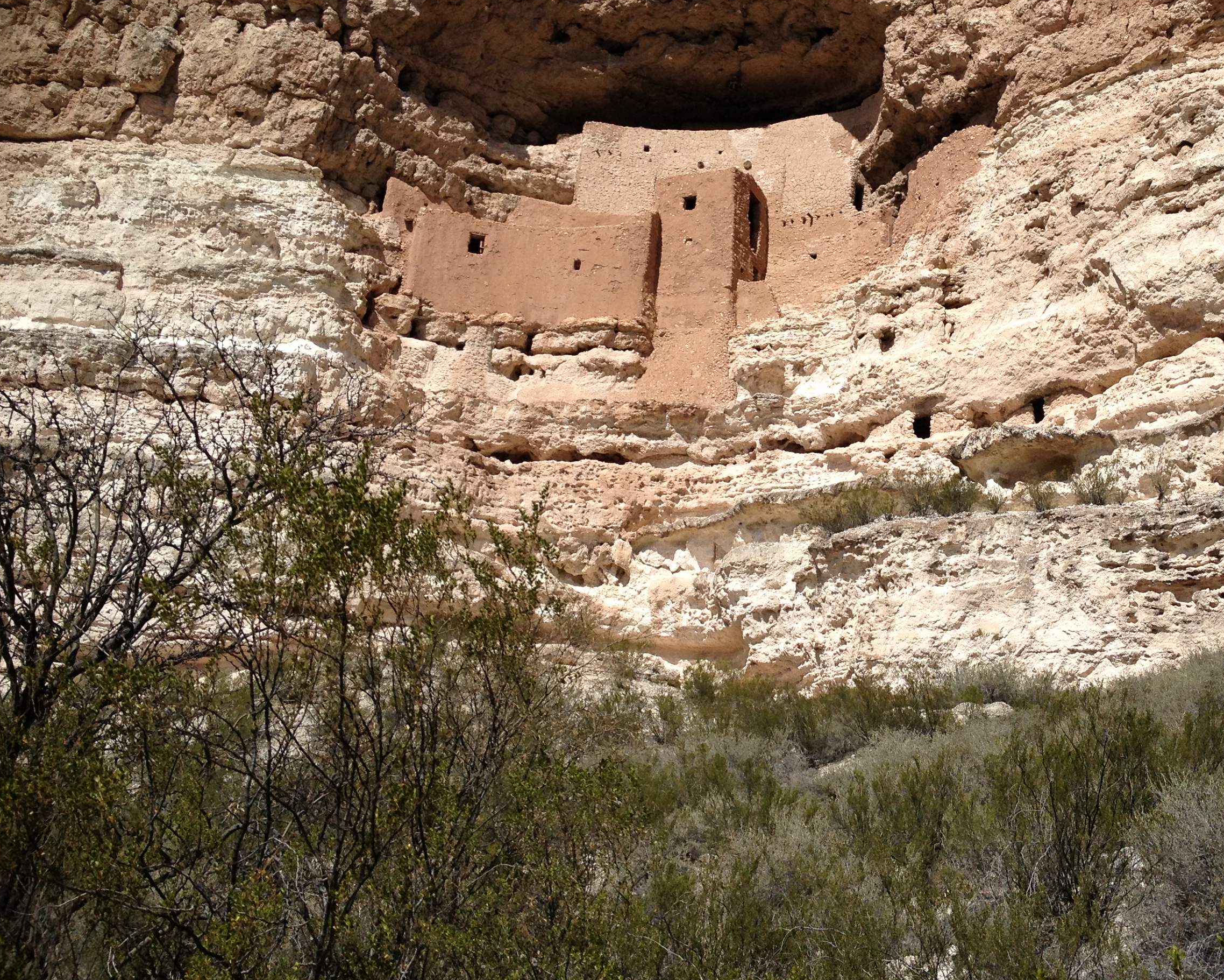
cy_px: 367
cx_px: 844
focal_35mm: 49
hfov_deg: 37.5
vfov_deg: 30.7
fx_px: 1775
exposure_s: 1/2907
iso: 50
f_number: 2.4
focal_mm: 4.28
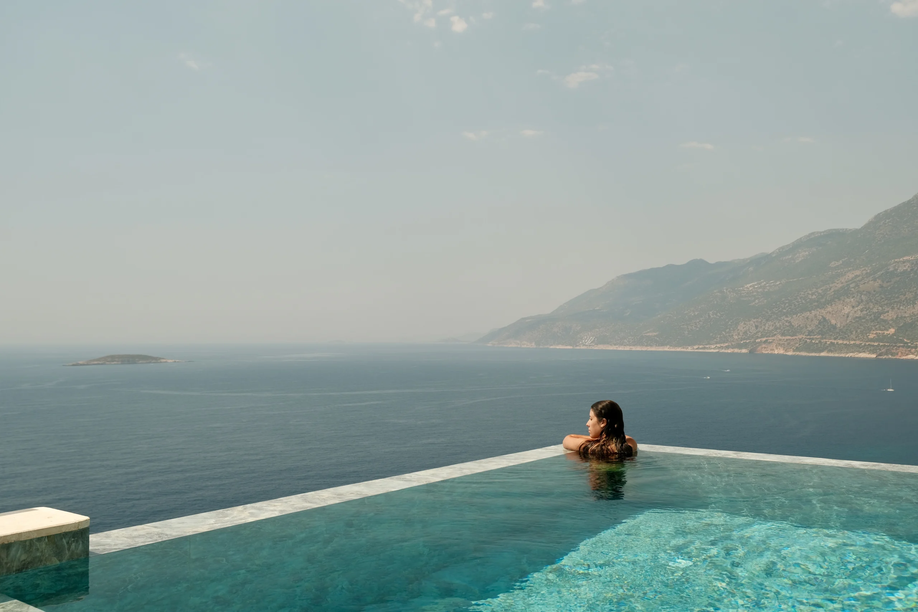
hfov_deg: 58.7
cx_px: 459
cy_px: 306
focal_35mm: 32
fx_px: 816
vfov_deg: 41.1
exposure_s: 1/480
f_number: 5.6
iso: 160
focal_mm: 21.4
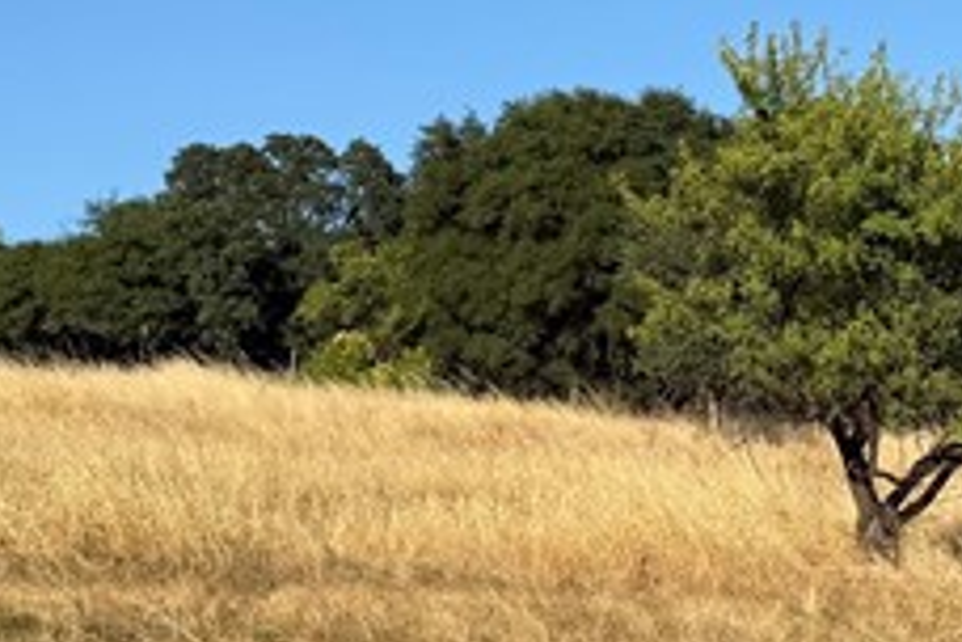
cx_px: 861
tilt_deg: +6.7
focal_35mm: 112
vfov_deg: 12.2
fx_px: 2993
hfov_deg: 18.0
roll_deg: +3.0
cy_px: 456
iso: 80
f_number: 1.78
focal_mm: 6.76
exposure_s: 1/4405
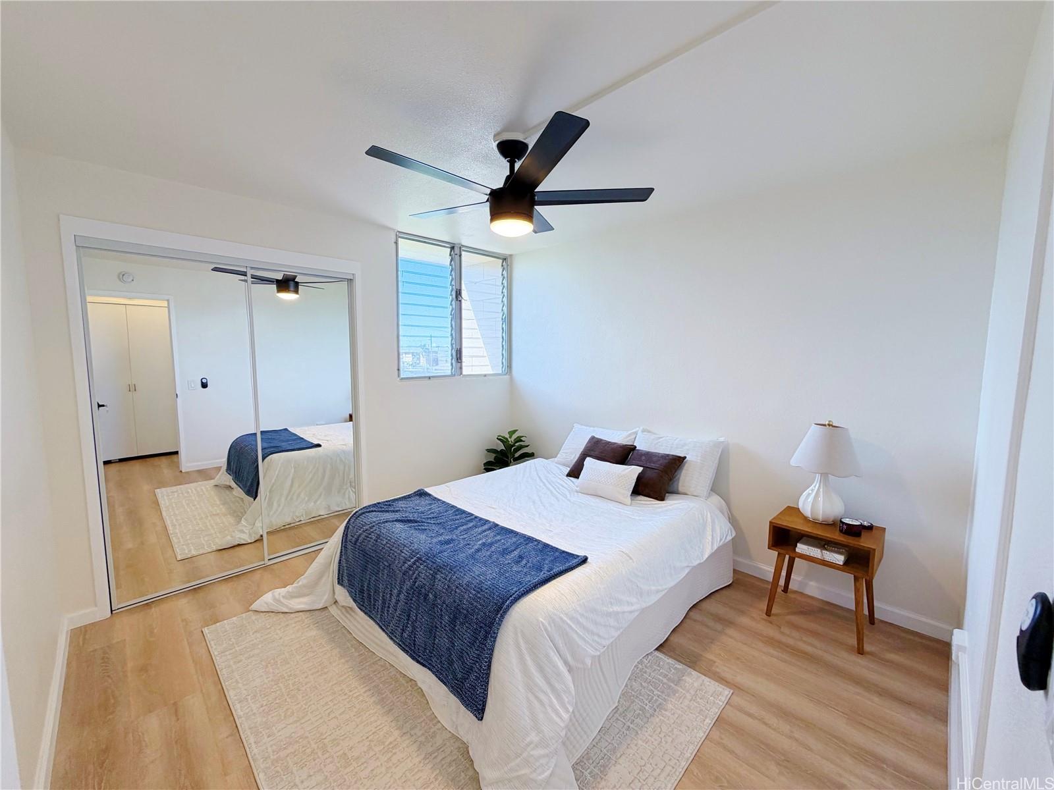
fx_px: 426
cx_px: 527
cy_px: 395
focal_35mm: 14
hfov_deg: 102.1
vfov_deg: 85.7
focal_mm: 2.22
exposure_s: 1/120
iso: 100
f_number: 2.2
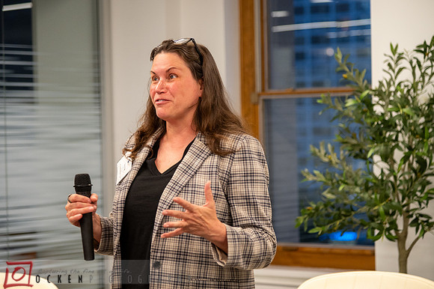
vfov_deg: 12.1
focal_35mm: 113
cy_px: 136
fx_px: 1365
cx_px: 212
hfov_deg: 18.1
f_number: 4
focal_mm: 100
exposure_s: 1/100
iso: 1600
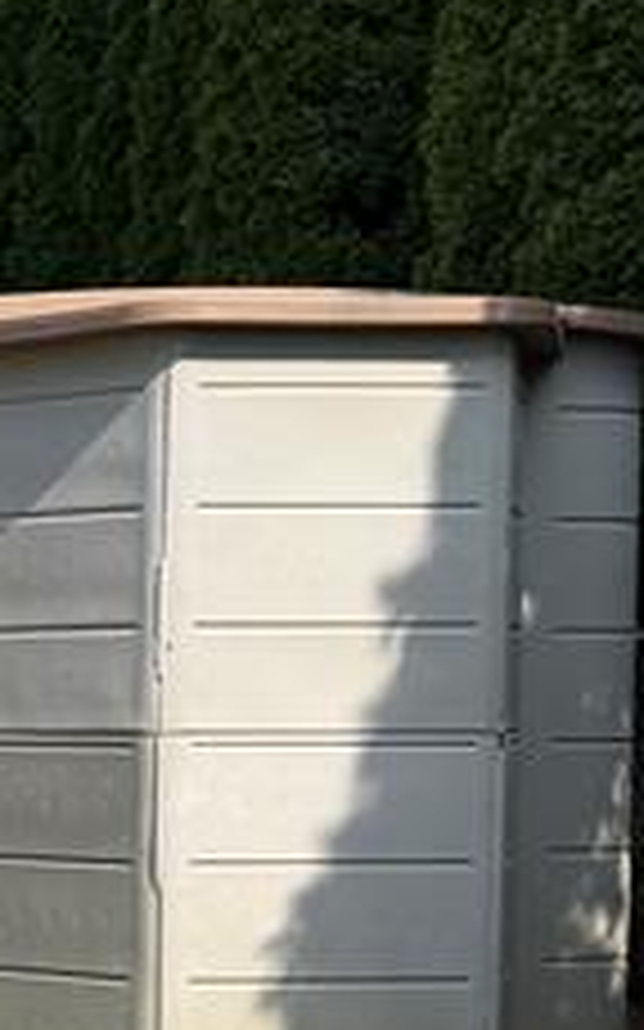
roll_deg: -0.4
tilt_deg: -2.8
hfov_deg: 9.7
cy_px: 873
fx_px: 3203
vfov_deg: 18.1
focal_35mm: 114
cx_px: -1045
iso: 80
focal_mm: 6.76
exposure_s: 1/4167
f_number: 1.78
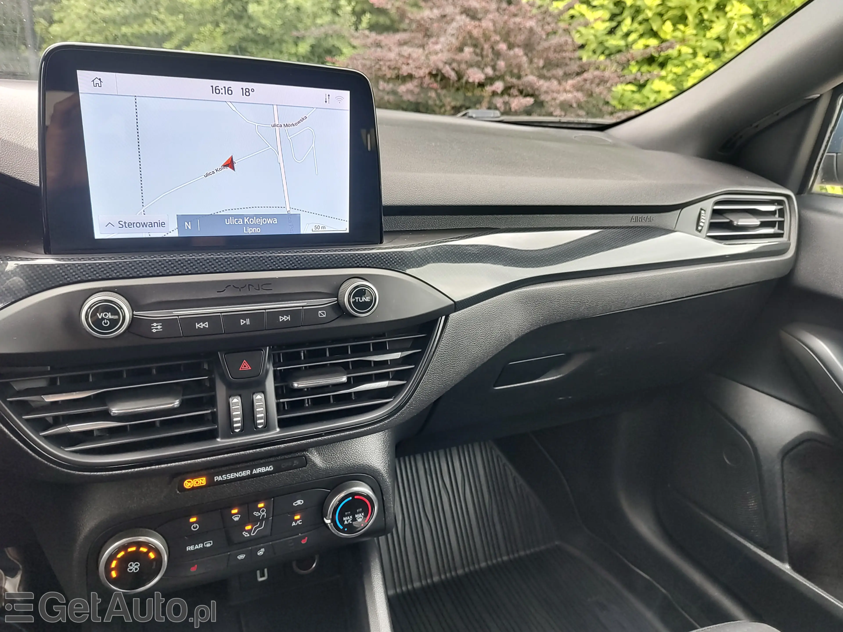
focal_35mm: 23
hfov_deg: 73.9
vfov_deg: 58.9
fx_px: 560
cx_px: 422
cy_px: 316
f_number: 1.8
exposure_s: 1/100
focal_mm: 5.56
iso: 133
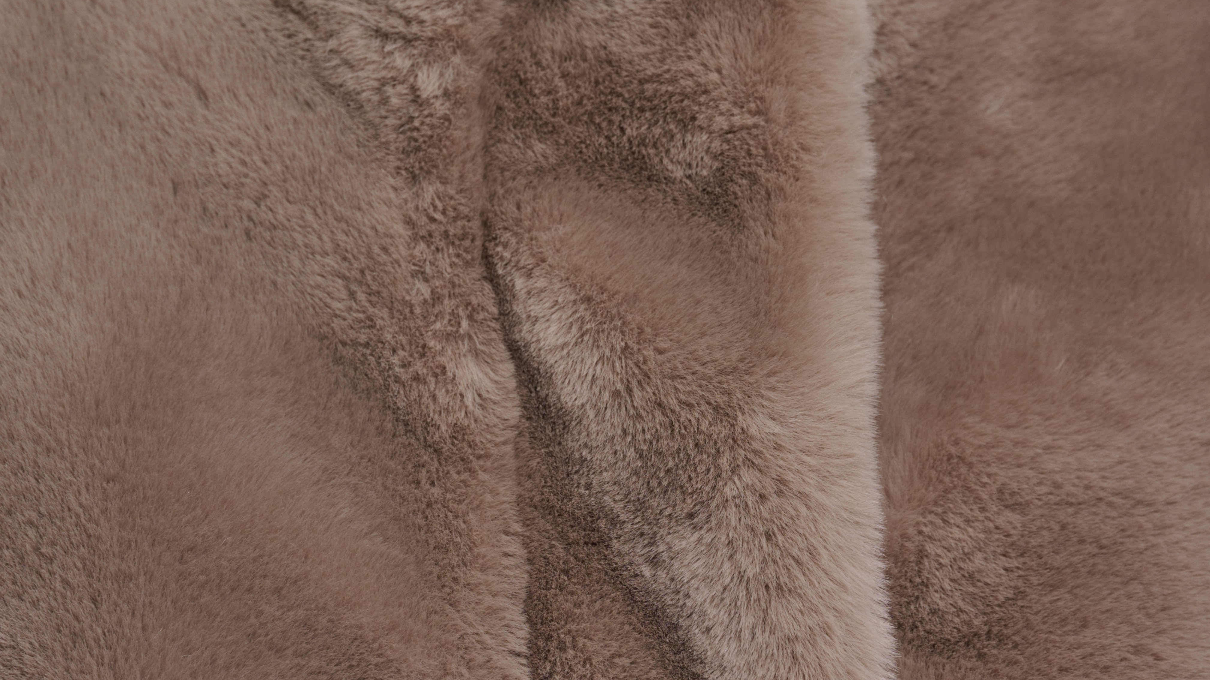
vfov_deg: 5.3
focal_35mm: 228
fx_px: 7315
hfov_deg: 9.5
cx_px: 605
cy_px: 269
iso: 125
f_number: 8
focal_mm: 145
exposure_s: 1/160
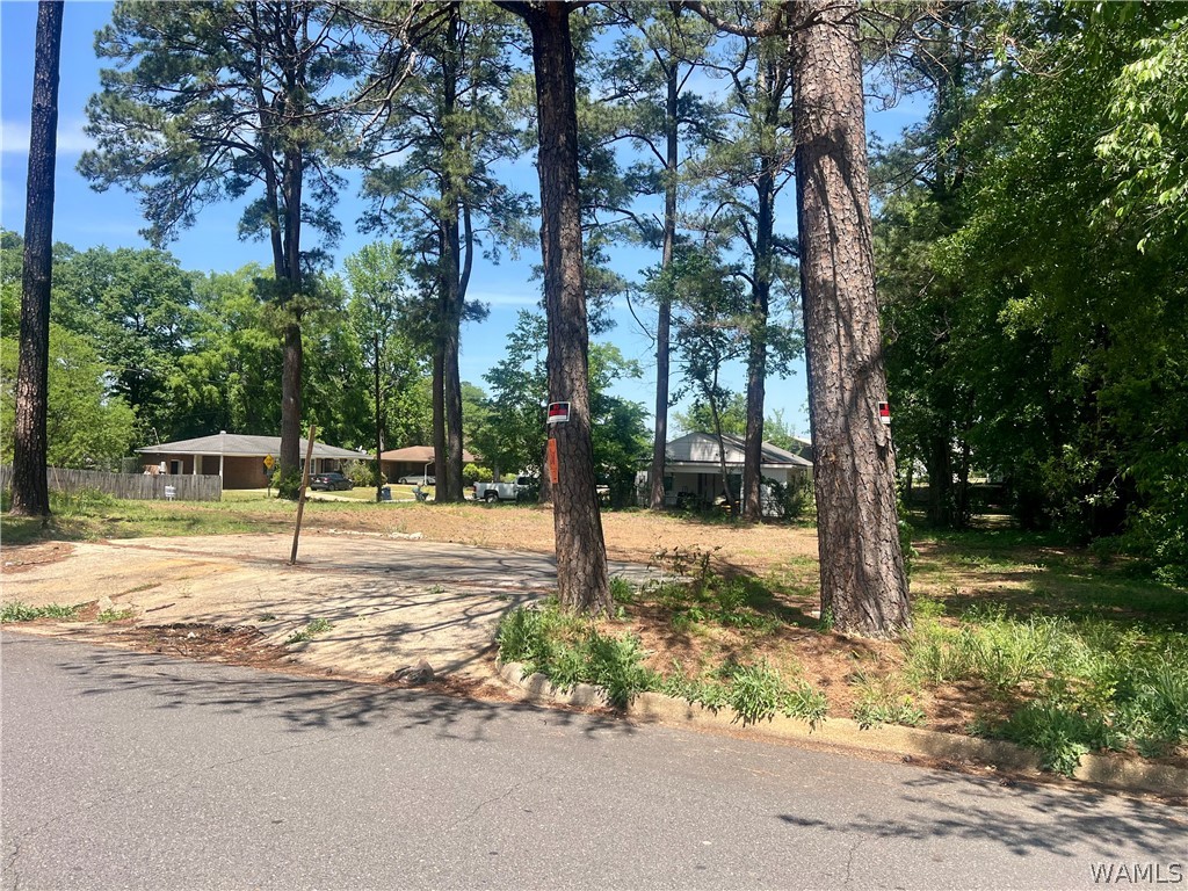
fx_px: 892
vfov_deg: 53.1
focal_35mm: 26
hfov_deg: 67.3
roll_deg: -1.5
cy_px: 446
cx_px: 594
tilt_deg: -0.2
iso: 50
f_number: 1.5
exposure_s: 1/2165
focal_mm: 5.7
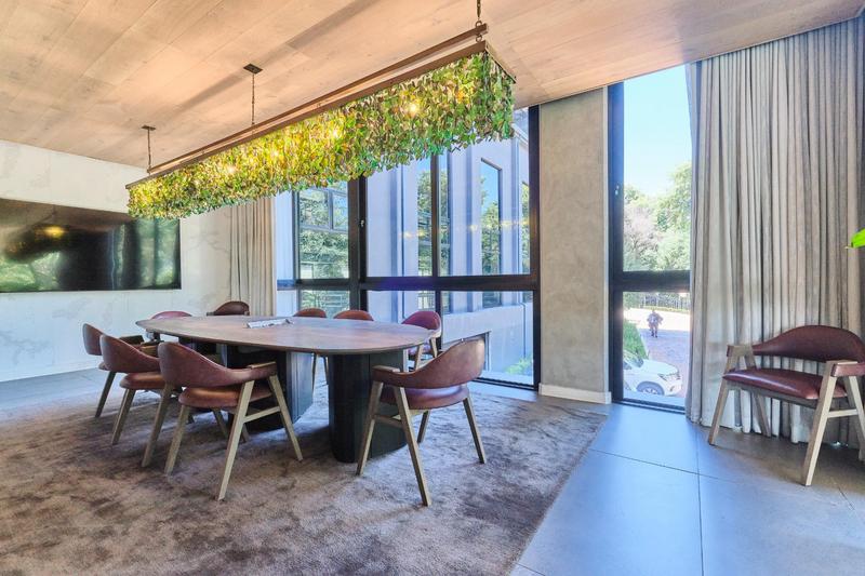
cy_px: 288
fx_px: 360
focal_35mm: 15
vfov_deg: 77.3
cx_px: 432
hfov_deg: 100.4
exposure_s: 1/13
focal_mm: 10
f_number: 8
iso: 800
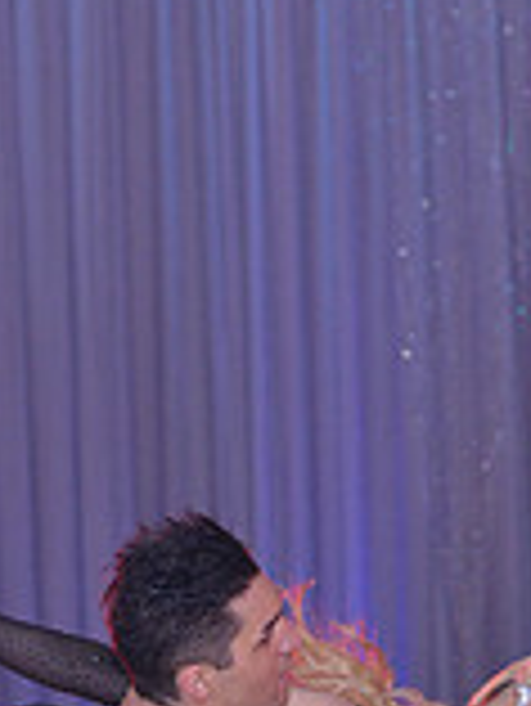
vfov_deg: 6.7
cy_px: 1133
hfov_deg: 5.1
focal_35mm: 291
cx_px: 214
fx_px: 5944
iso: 1250
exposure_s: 1/250
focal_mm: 82
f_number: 5
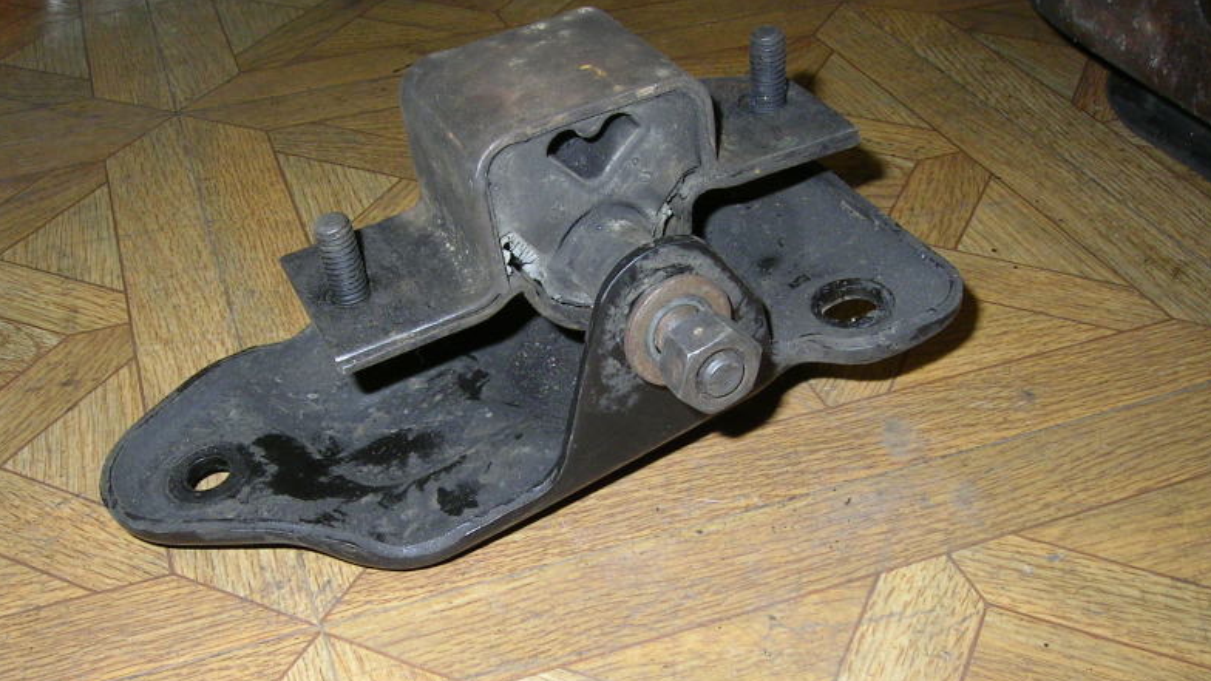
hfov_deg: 50.5
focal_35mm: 40
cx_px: 613
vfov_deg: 29.6
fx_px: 1284
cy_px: 435
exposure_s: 1/30
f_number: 4.8
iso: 100
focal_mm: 5.6
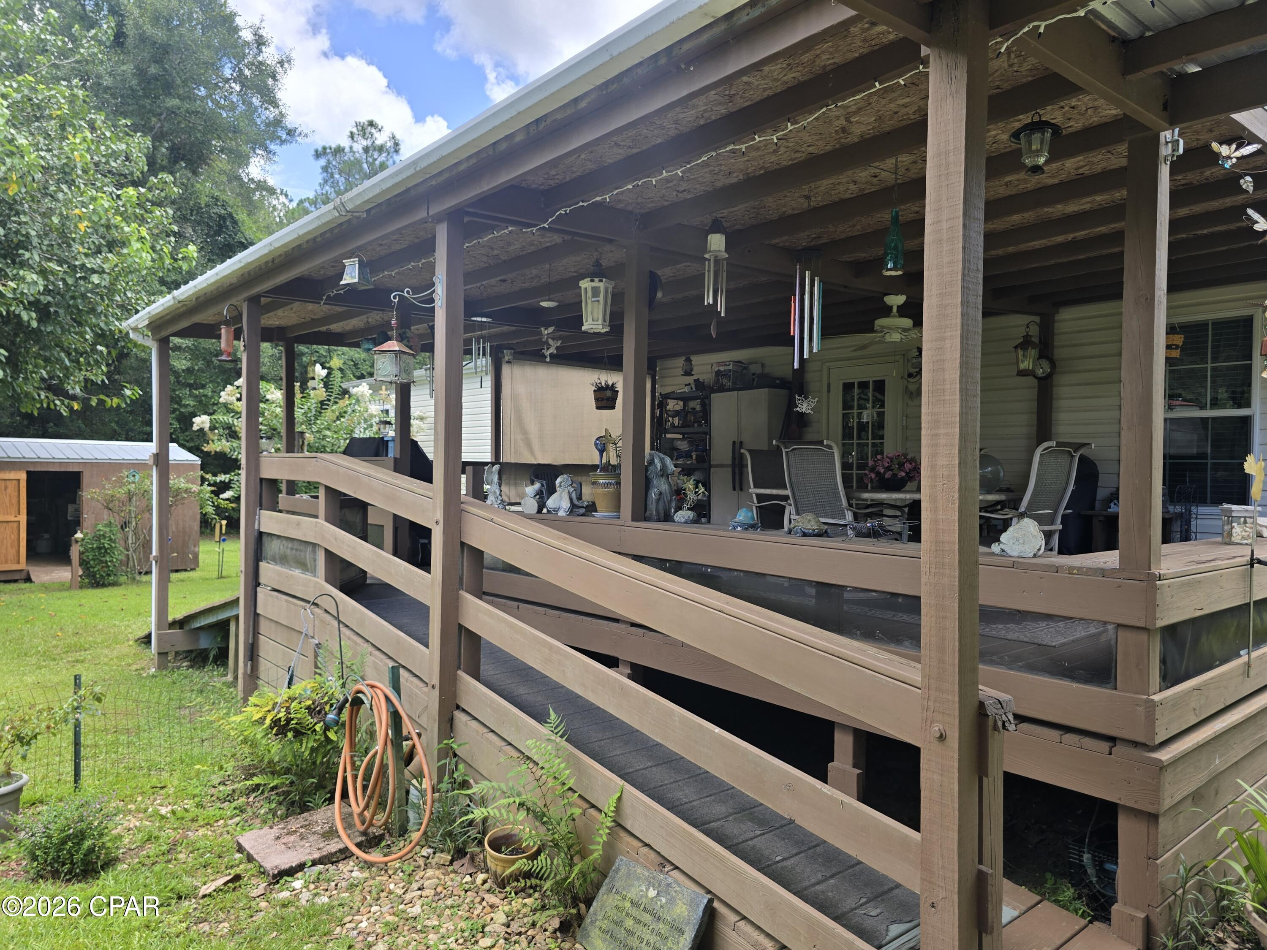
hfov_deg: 73.9
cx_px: 634
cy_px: 475
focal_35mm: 23
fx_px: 842
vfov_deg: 58.9
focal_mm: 6.3
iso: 12
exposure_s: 1/180
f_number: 1.7
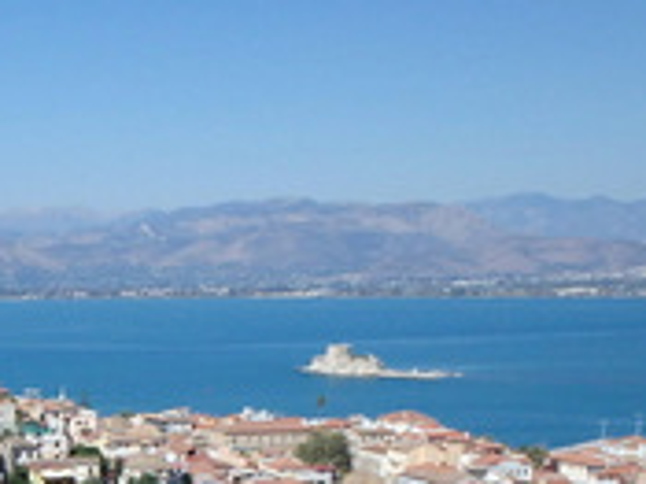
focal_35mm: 80
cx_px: -266
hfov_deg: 21.3
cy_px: 604
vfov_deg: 17.4
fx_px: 1492
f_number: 11
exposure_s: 1/160
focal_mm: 5
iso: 125
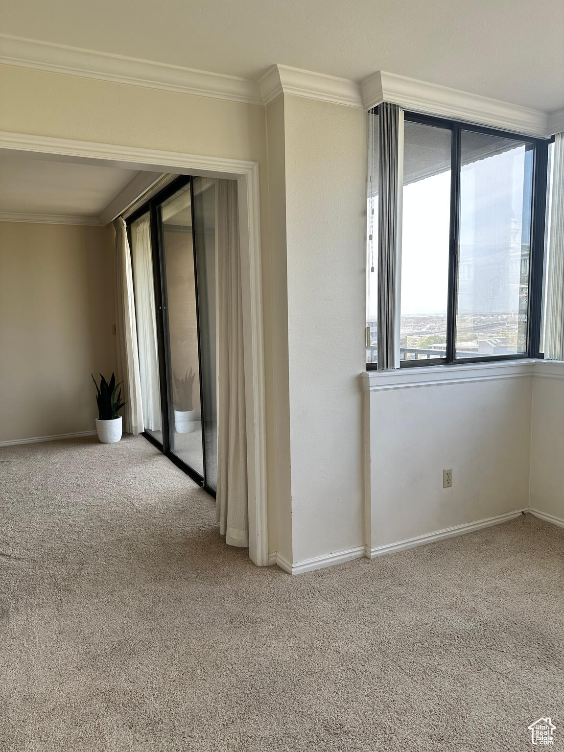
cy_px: 376
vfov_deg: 71.6
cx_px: 282
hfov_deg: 56.8
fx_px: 521
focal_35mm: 24
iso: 80
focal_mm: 6.86
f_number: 1.78
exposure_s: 1/285
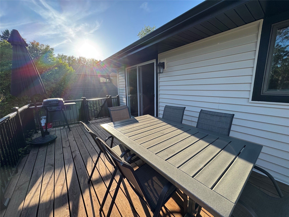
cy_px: 108
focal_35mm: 14
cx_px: 144
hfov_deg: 102.1
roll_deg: +1.3
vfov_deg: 85.7
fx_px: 117
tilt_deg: -11.2
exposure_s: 1/485
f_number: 2.2
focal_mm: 2.22
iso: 40
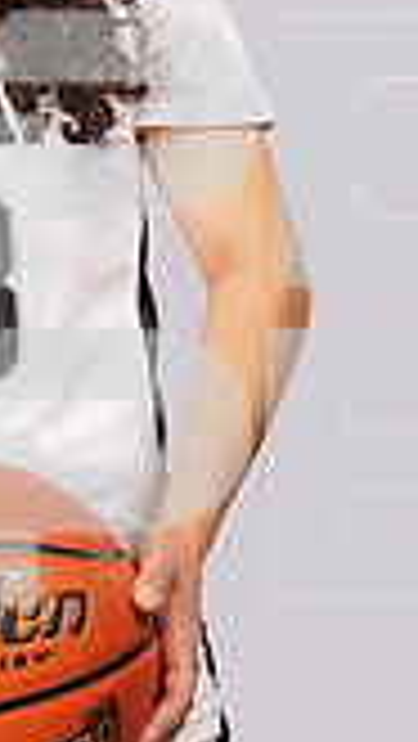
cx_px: -90
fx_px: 1967
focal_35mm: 100
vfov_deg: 21.1
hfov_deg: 11.9
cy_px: 153
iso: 250
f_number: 8
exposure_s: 1/200
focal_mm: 35
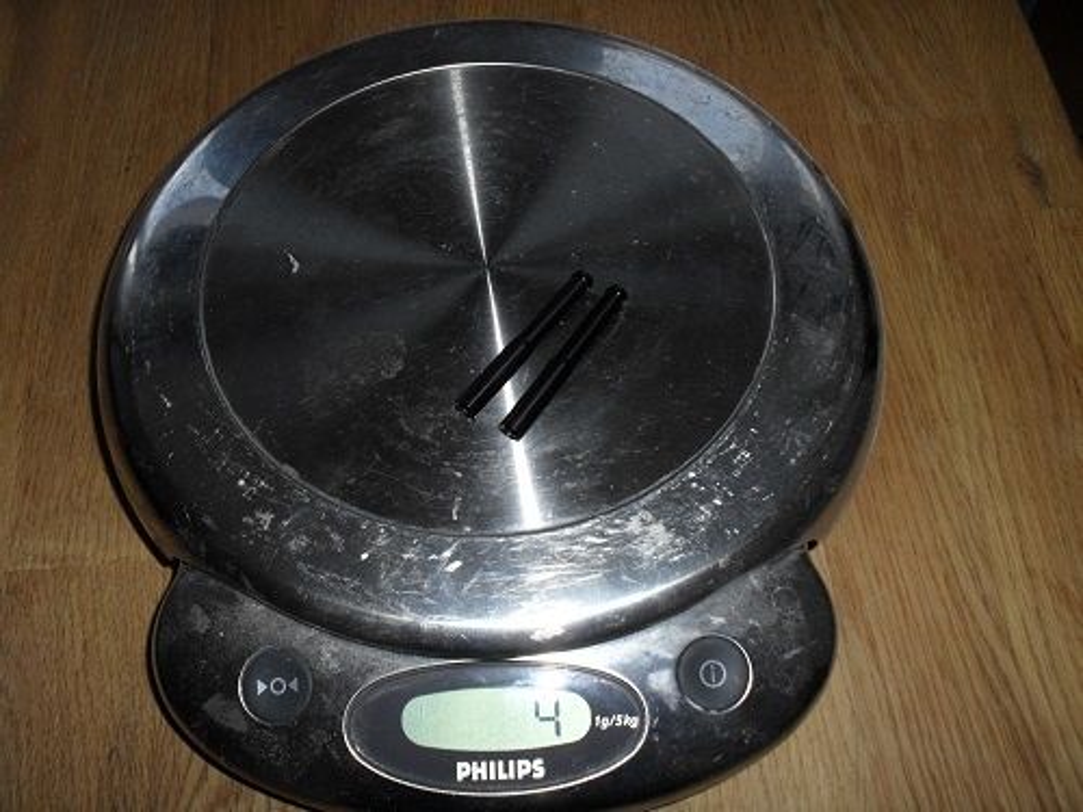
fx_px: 1095
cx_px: 542
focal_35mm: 35
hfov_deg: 52.6
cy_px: 406
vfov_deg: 40.7
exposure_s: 1/45
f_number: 8.4
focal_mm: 6.3
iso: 100
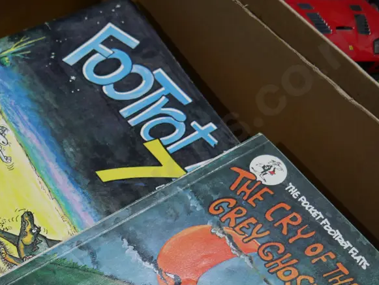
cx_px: 104
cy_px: 225
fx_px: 734
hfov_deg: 28.6
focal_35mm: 67
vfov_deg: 21.7
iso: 200
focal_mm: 19
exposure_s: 1/100
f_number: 4.1
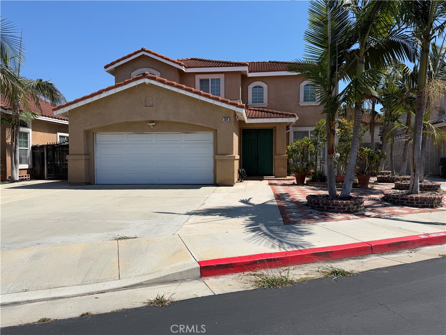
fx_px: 309
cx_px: 223
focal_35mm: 24
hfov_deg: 71.6
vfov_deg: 56.8
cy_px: 168
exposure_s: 1/6711
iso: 80
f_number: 1.78
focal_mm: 6.76
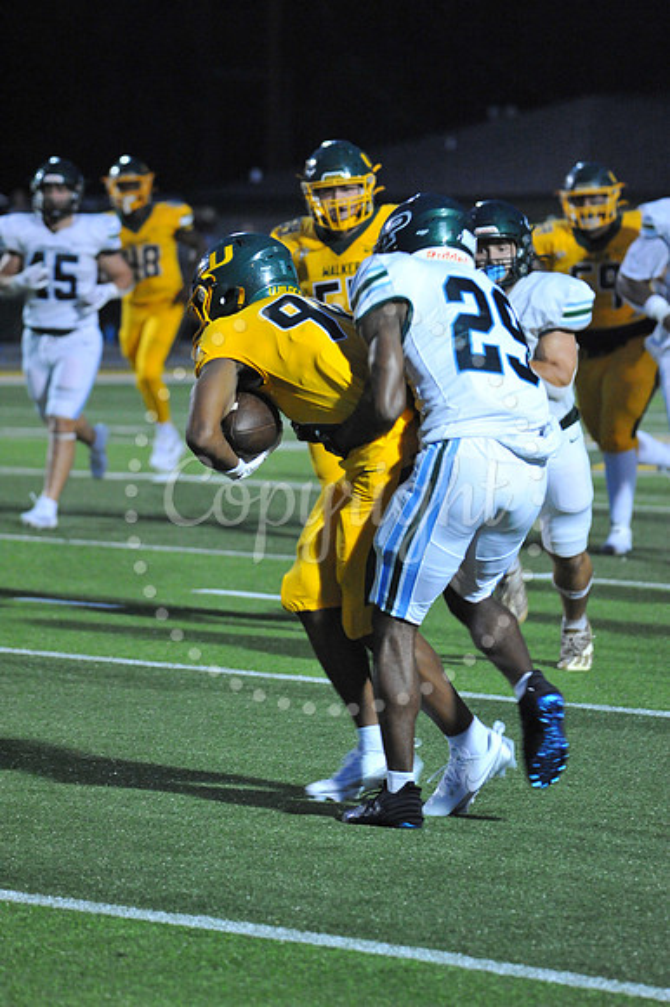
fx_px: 6149
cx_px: 335
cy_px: 504
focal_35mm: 220
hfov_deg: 6.2
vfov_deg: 9.4
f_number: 5.6
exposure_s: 1/200
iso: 6400
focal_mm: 220
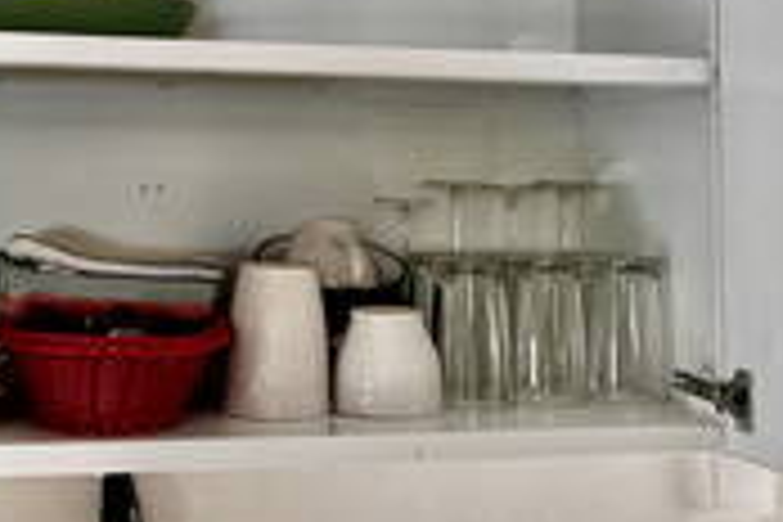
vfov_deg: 23.7
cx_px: 248
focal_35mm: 56
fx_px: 1218
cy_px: 72
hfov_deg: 35.2
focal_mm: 5.1
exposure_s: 1/121
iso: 125
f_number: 1.6
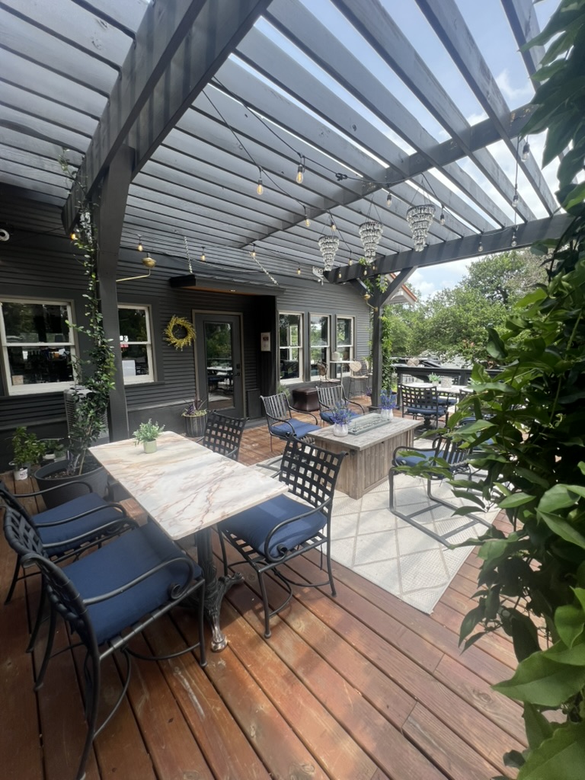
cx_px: 292
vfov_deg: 106.2
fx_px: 293
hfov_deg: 89.9
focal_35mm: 13
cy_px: 390
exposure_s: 1/339
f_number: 1.8
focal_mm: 1.57
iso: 32
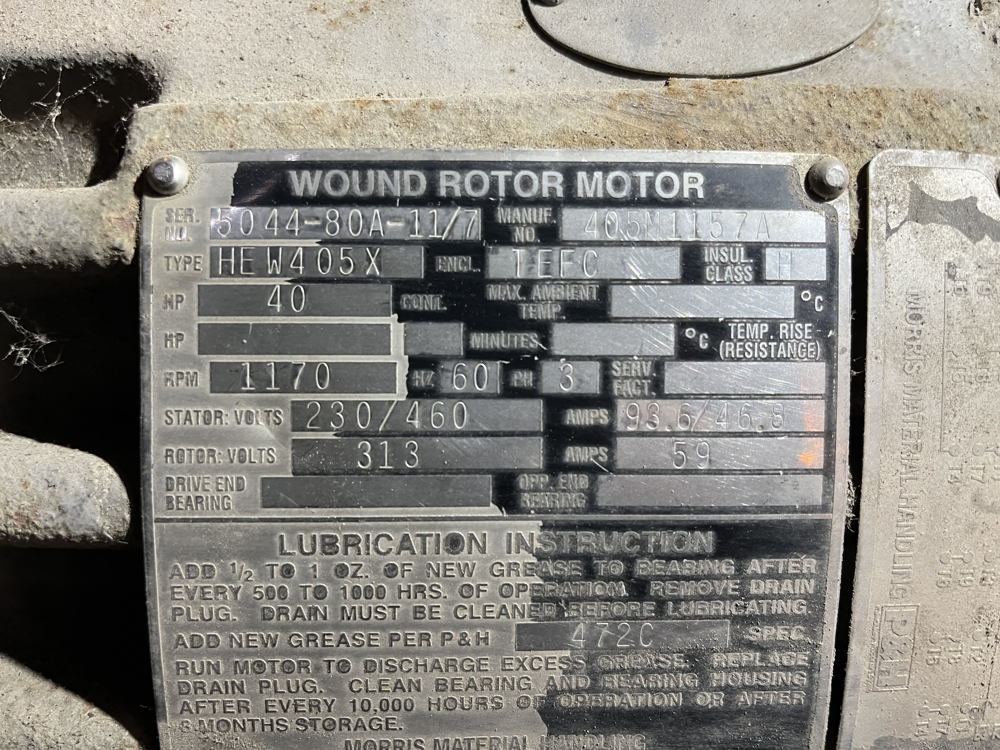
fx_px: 751
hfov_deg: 67.3
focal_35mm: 26
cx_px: 500
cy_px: 375
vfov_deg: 53.1
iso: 200
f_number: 1.6
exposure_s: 1/60
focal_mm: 5.1
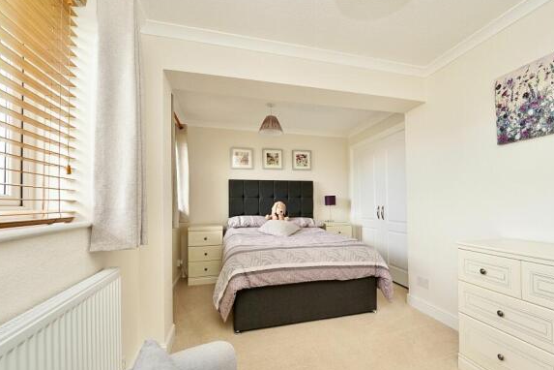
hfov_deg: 96.5
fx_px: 246
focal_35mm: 16
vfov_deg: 73.6
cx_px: 303
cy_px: 199
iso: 1000
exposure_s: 1/160
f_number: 4
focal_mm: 14
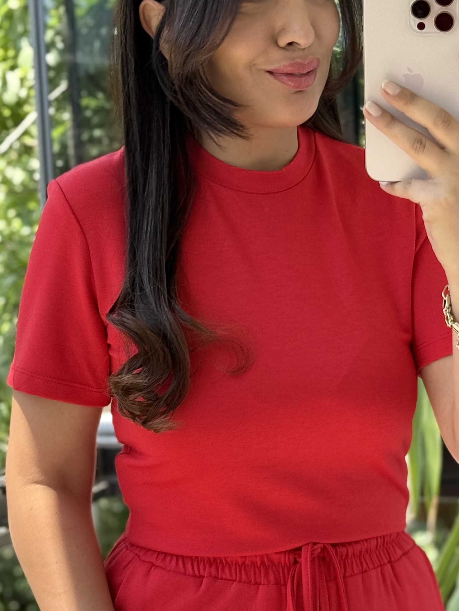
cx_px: 351
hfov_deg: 14.7
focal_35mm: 100
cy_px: 418
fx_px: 1767
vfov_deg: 19.6
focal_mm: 6.76
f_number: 1.78
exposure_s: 1/242
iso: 100
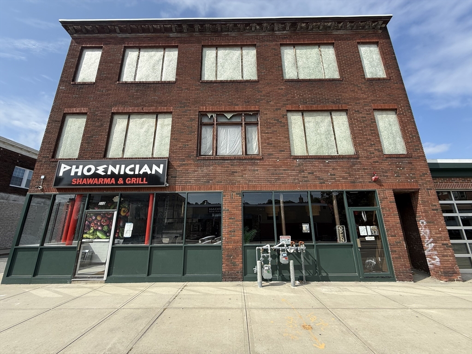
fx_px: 191
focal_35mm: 14
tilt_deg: +15.4
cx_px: 236
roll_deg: +0.0
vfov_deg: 85.7
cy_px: 177
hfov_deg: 102.1
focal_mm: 2.22
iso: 50
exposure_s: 1/1033
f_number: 2.2
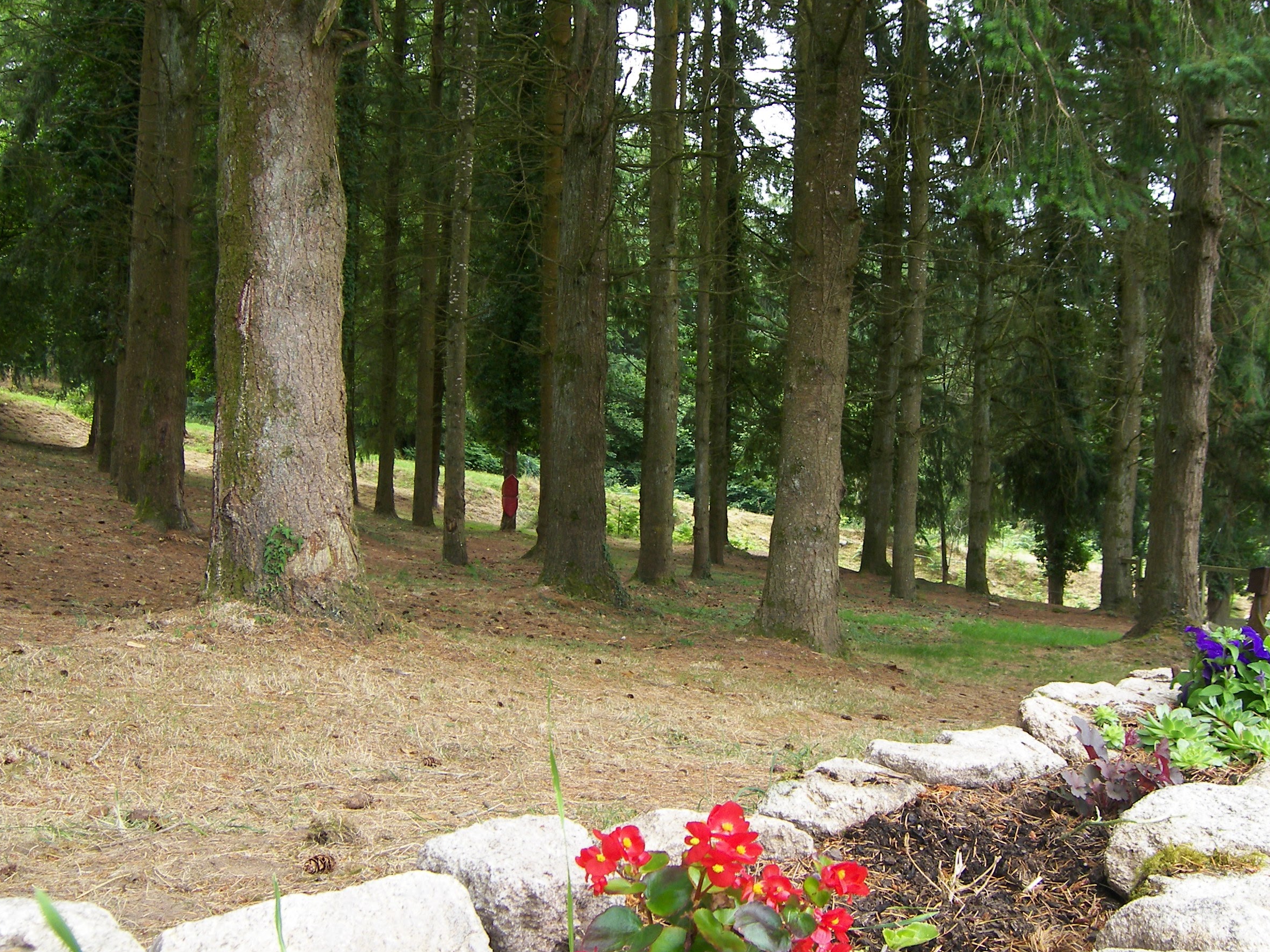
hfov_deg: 55.3
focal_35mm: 33
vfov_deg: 42.9
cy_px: 453
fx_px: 1211
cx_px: 660
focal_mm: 5
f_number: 2.8
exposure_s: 1/125
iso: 50
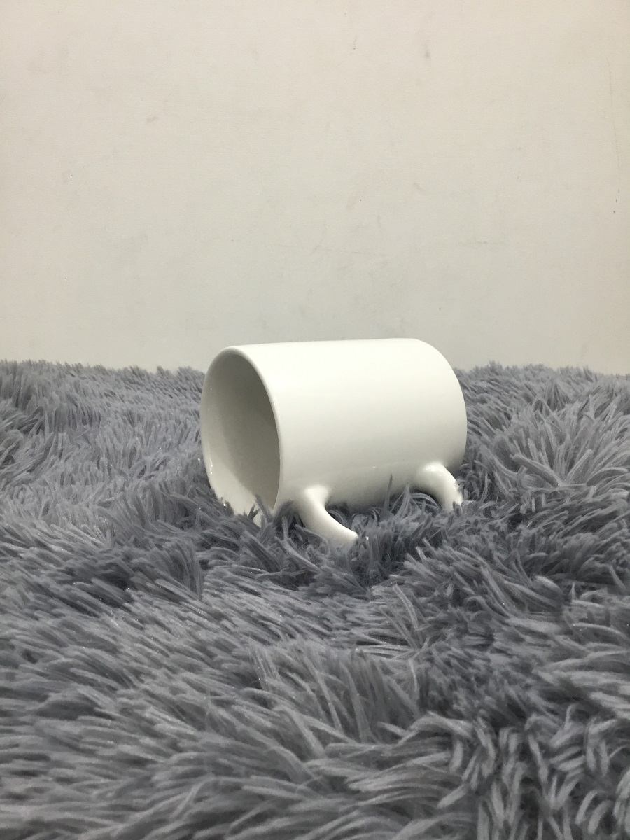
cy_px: 420
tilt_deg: -11.4
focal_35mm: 31
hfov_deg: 45.4
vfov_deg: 58.4
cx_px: 315
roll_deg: +0.2
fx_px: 752
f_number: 2.4
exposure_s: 1/33
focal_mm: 3.3
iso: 100
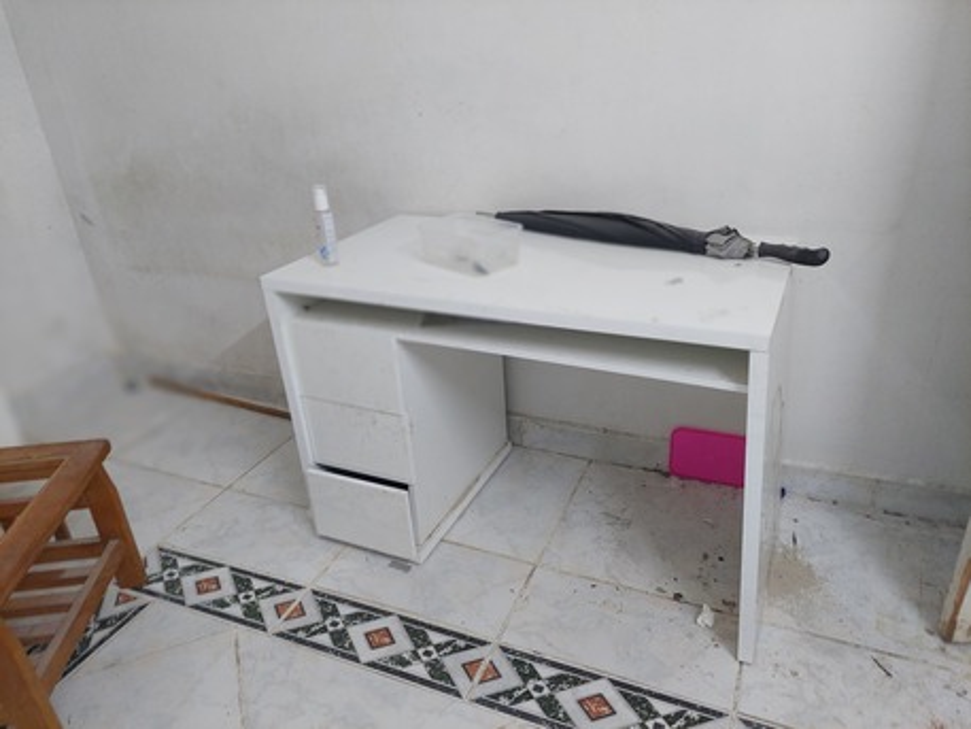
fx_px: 701
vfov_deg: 54.9
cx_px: 486
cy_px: 364
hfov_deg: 69.4
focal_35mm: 25
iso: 200
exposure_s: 1/25
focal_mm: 5.23
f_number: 1.8
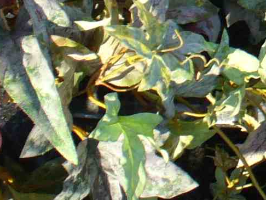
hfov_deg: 9.7
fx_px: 1498
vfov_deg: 7.5
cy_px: -114
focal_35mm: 195
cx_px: 467
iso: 80
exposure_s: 1/250
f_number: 2.8
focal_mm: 6.1
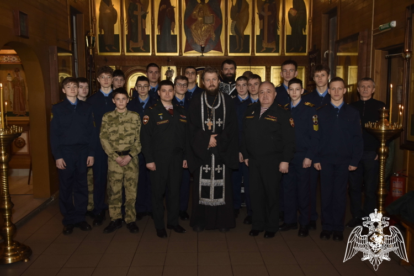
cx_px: 207
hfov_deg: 55.1
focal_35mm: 34
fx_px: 397
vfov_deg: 38.4
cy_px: 138
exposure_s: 1/200
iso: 800
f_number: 4
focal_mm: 23
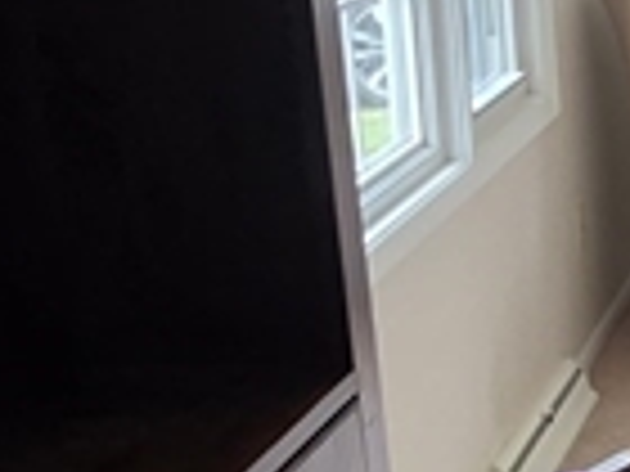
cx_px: 1179
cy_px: 157
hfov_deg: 16.7
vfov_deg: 15.5
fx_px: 1729
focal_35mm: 95
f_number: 1.9
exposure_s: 1/120
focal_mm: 2.2
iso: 125
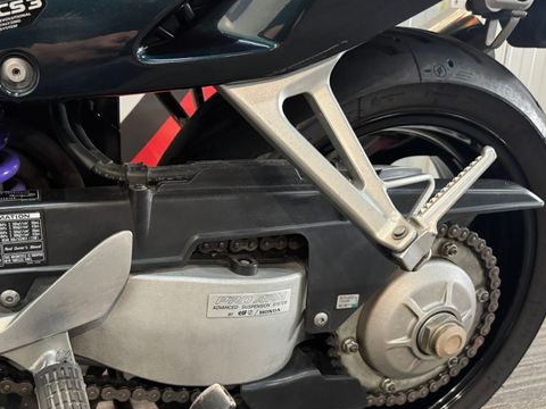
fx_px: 505
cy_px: 248
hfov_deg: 55.7
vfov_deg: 43.9
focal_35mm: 32
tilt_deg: -15.5
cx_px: 184
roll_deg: +2.0
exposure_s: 1/33
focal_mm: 6.76
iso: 640
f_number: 1.78
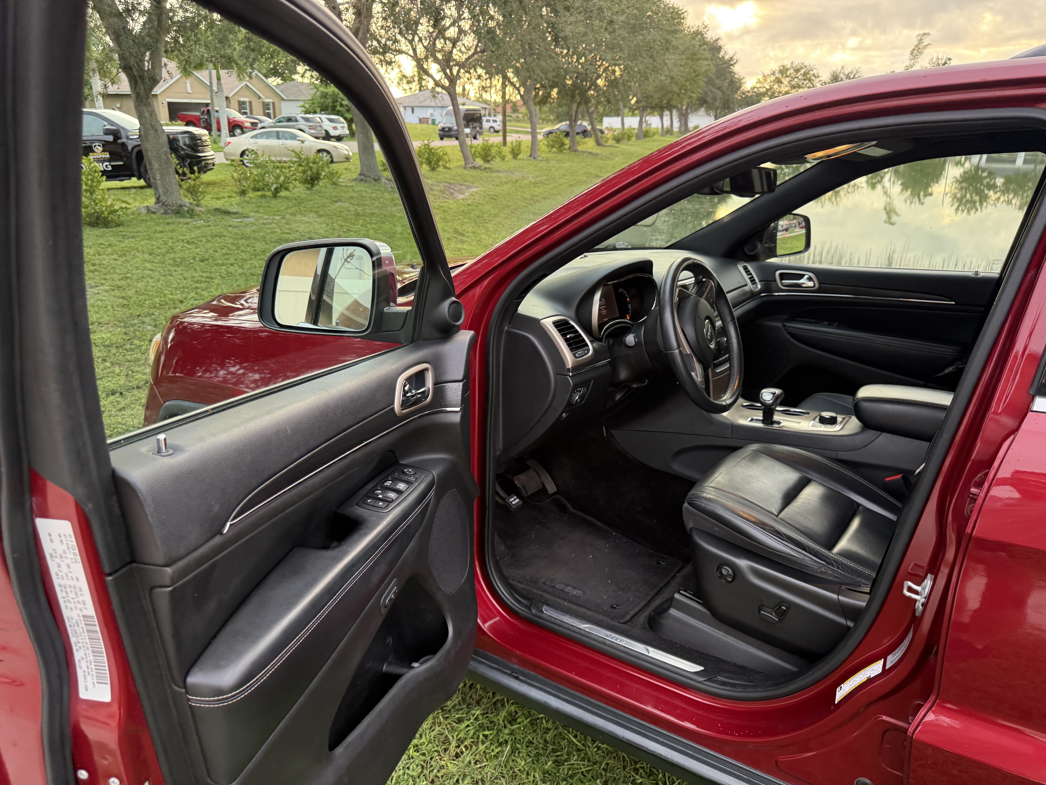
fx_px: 725
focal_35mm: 24
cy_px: 392
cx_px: 523
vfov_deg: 56.8
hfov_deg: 71.6
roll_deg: +0.8
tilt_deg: -21.0
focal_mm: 6.76
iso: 200
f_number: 1.78
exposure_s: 1/101
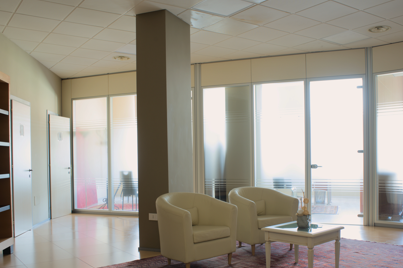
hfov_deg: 53.1
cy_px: 167
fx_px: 403
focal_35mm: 36
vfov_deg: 36.6
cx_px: 211
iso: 100
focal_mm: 28
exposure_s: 2.5
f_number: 9
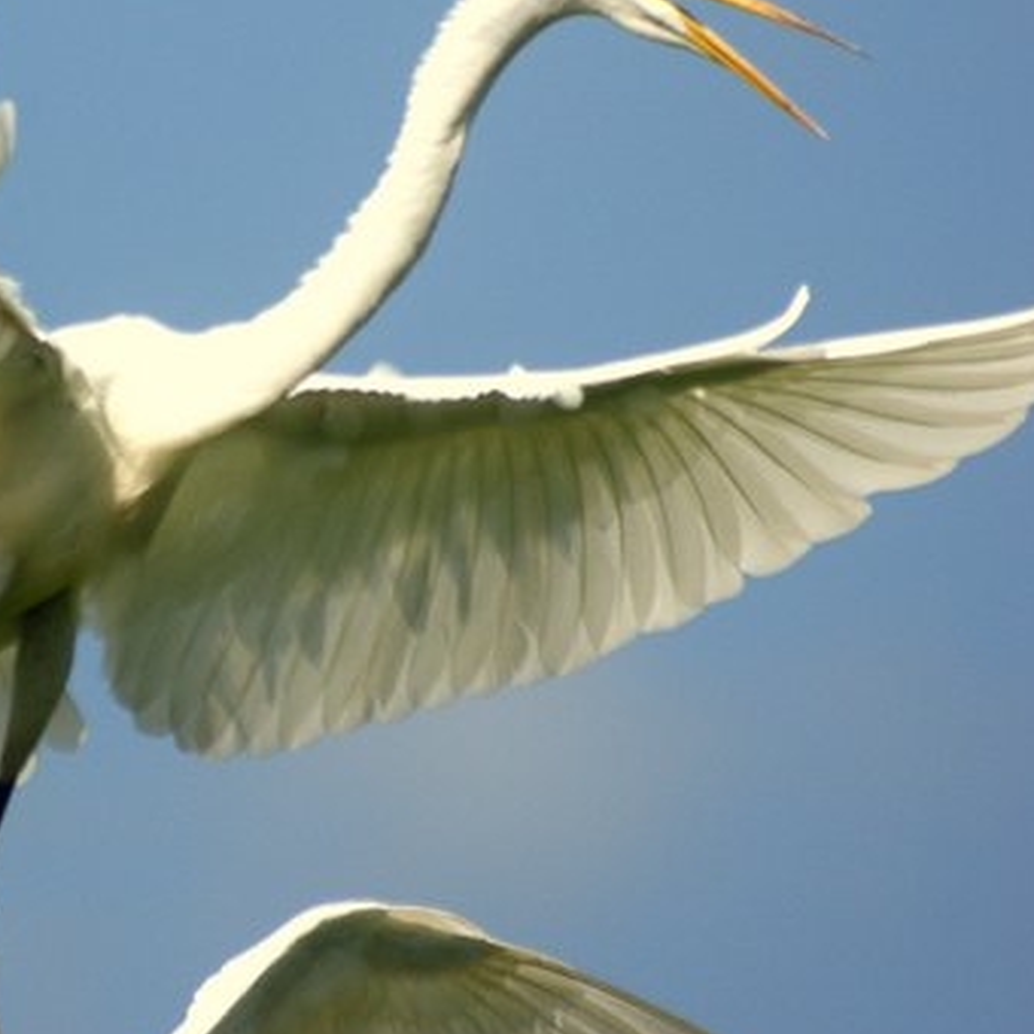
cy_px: 456
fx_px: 22811
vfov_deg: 2.6
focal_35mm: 675
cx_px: 210
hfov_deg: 2.6
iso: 400
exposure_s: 1/4000
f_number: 7.1
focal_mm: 300
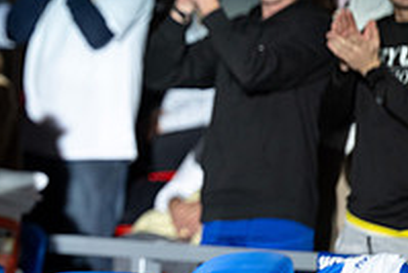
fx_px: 5795
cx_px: -111
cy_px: 44
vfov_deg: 2.7
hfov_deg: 4.0
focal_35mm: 511
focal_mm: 175
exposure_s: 1/1000
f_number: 2.8
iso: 1000
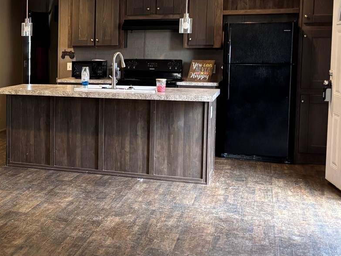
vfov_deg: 22.9
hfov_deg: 26.9
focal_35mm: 64
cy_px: 90
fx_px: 630
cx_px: -64
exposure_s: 1/60
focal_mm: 5.96
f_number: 1.6
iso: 250
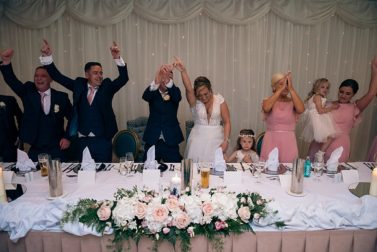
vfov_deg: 53.2
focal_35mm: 24
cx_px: 188
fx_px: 251
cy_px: 126
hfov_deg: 73.7
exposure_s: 1/160
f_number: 3.5
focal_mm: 24
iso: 640
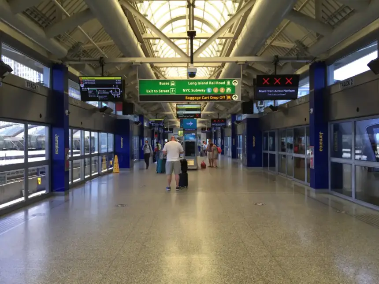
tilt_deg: -1.7
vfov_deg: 48.2
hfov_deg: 61.7
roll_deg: -1.0
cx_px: 190
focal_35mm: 29
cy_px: 142
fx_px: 318
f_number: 2.2
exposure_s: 1/60
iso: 32
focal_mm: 4.15
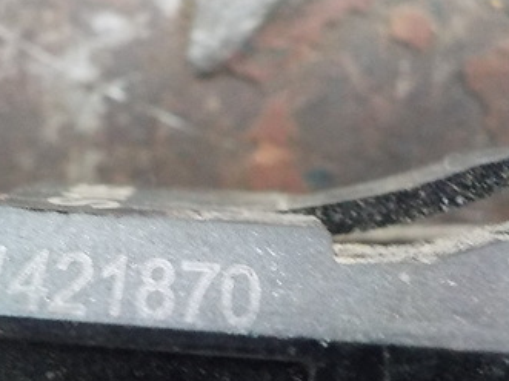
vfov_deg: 25.0
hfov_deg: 32.8
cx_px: 154
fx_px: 853
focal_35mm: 58
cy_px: 277
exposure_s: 1/6
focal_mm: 4.1
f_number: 3.3
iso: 800
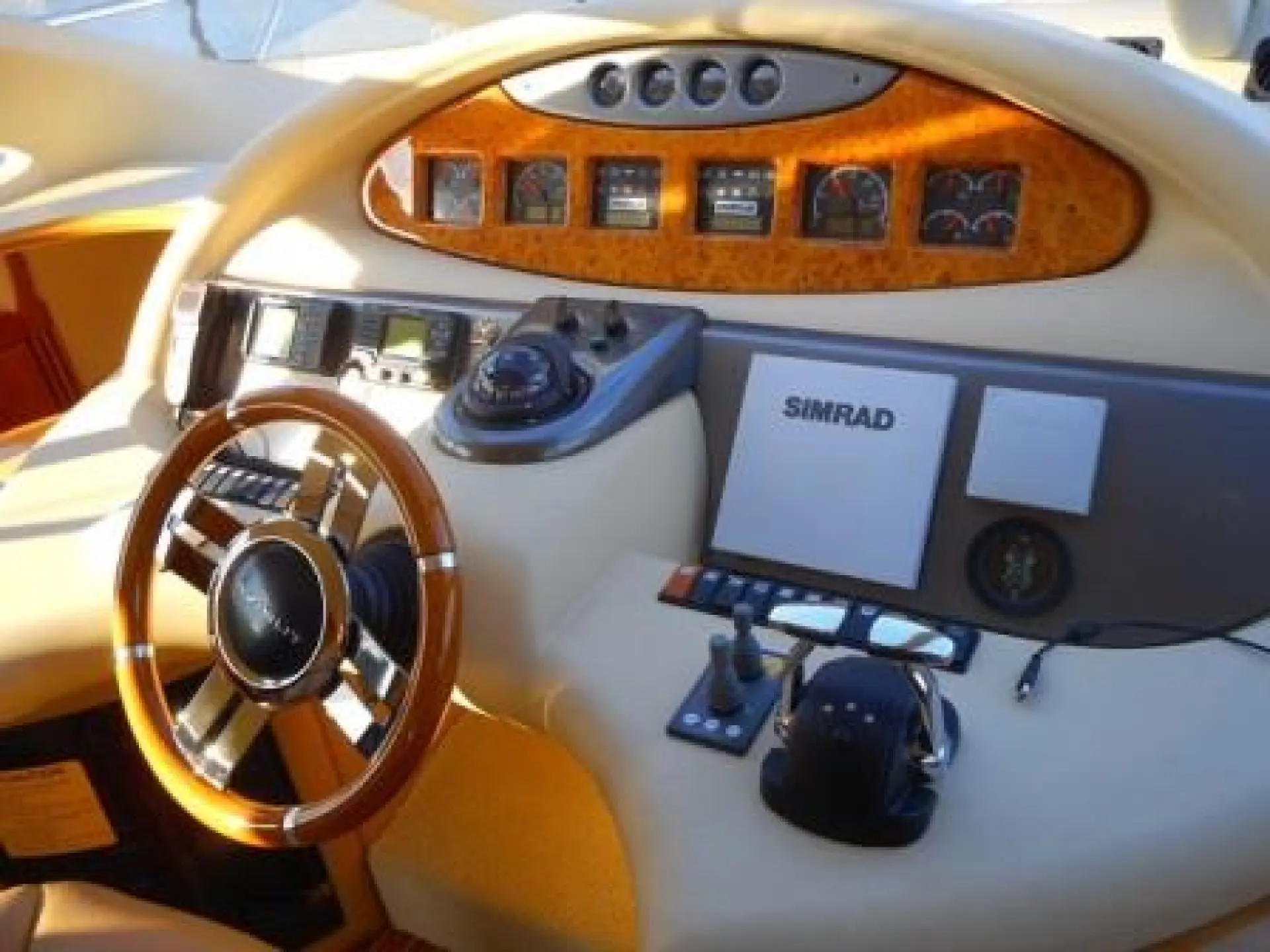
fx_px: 1064
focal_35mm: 29
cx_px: 635
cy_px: 476
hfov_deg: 61.7
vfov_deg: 48.2
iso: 80
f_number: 4
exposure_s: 1/30
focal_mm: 5.2
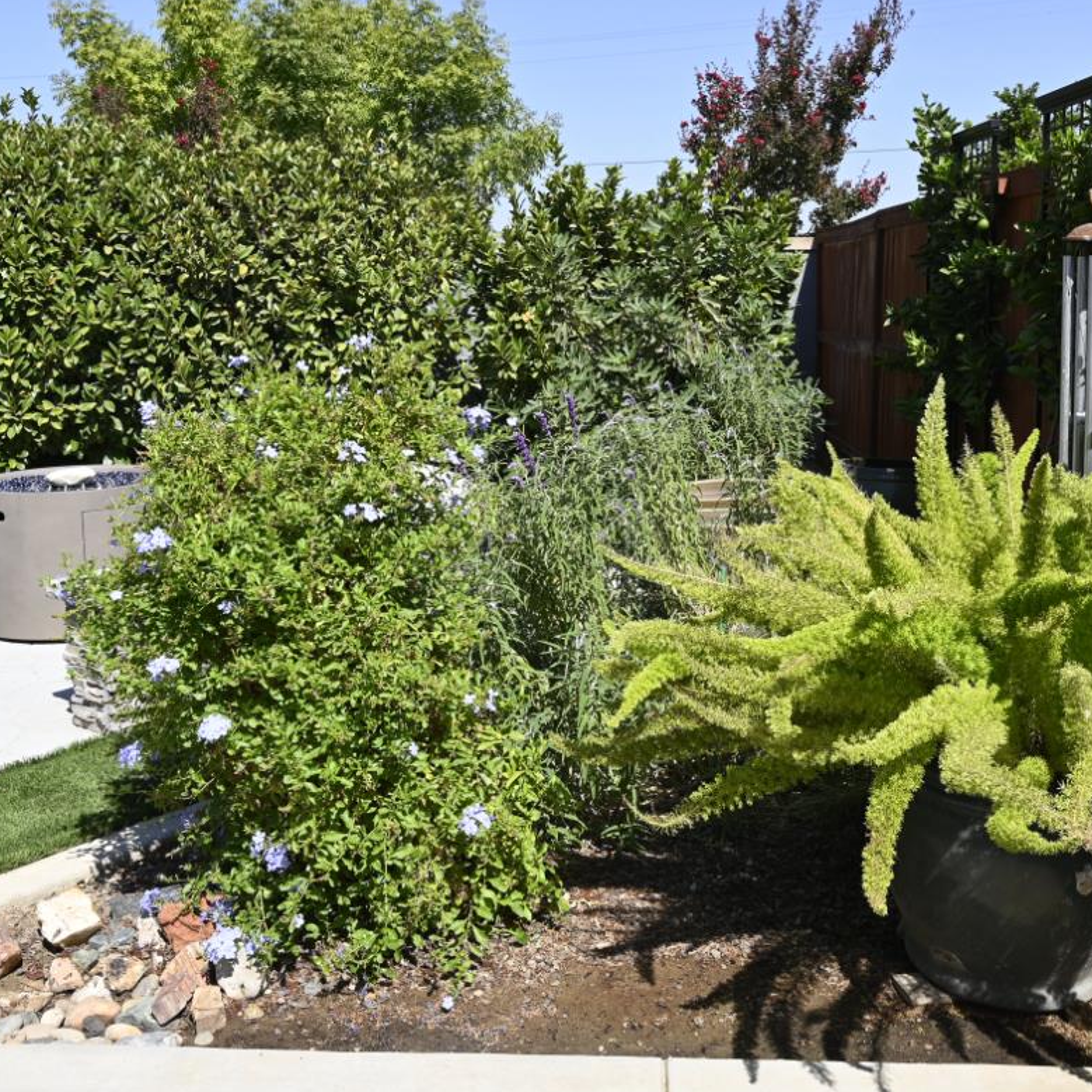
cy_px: 439
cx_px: 544
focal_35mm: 37
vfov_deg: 44.9
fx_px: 1314
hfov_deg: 45.1
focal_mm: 22.5
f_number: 9
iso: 100
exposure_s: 1/200
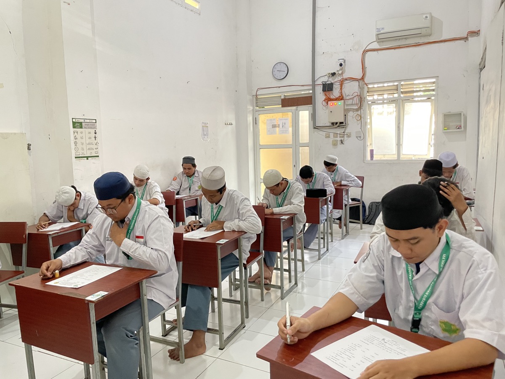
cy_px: 190
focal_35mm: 26
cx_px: 252
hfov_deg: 67.3
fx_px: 379
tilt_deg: -6.7
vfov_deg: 53.1
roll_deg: +1.4
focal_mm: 4.2
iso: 320
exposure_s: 1/60
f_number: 1.6
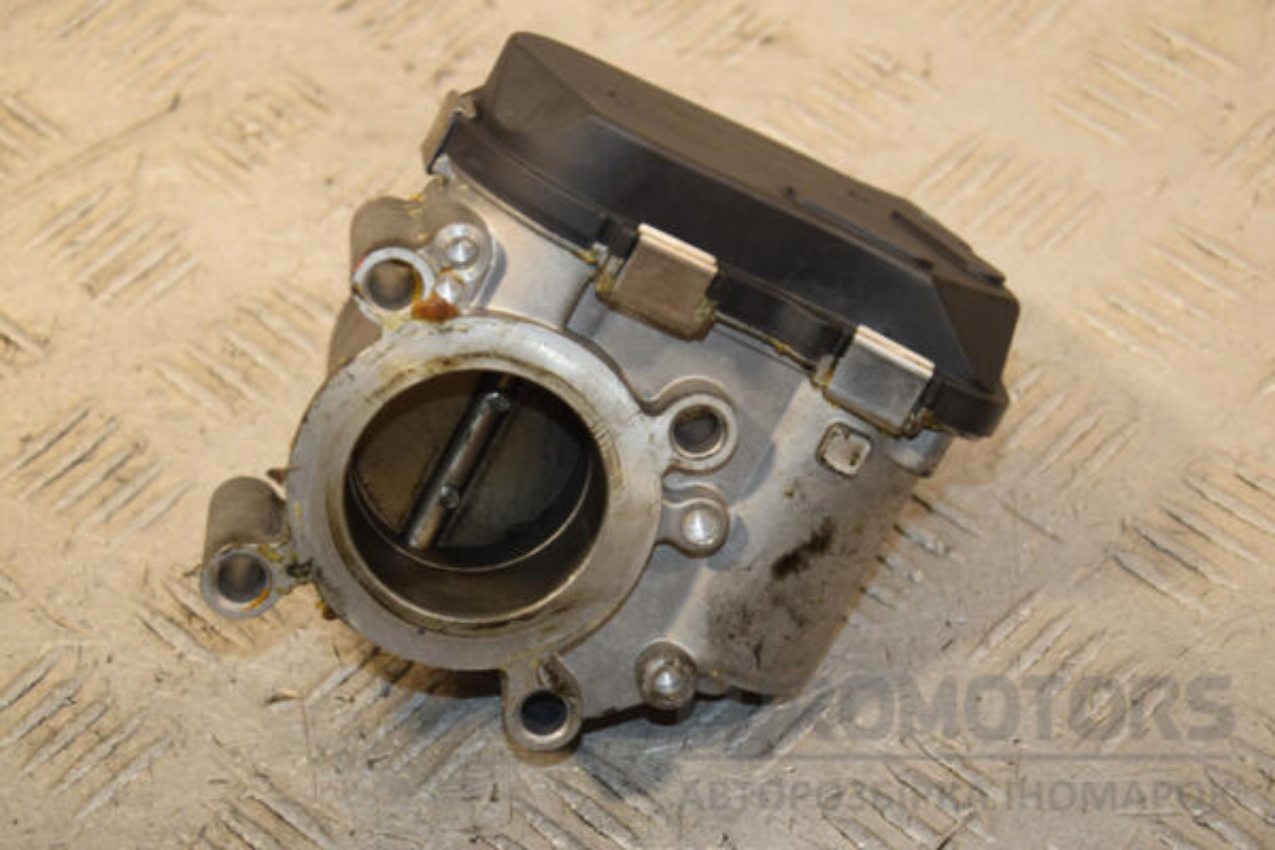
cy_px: 425
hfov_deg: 20.6
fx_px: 3506
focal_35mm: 99
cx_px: 638
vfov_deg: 13.8
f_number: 6.3
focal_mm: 66
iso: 800
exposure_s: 1/200
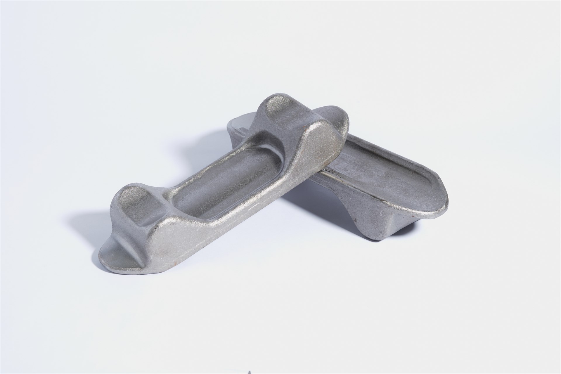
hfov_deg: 27.0
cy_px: 187
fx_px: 1169
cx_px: 280
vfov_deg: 18.2
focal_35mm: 75
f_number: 8
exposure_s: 1/125
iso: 160
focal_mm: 50
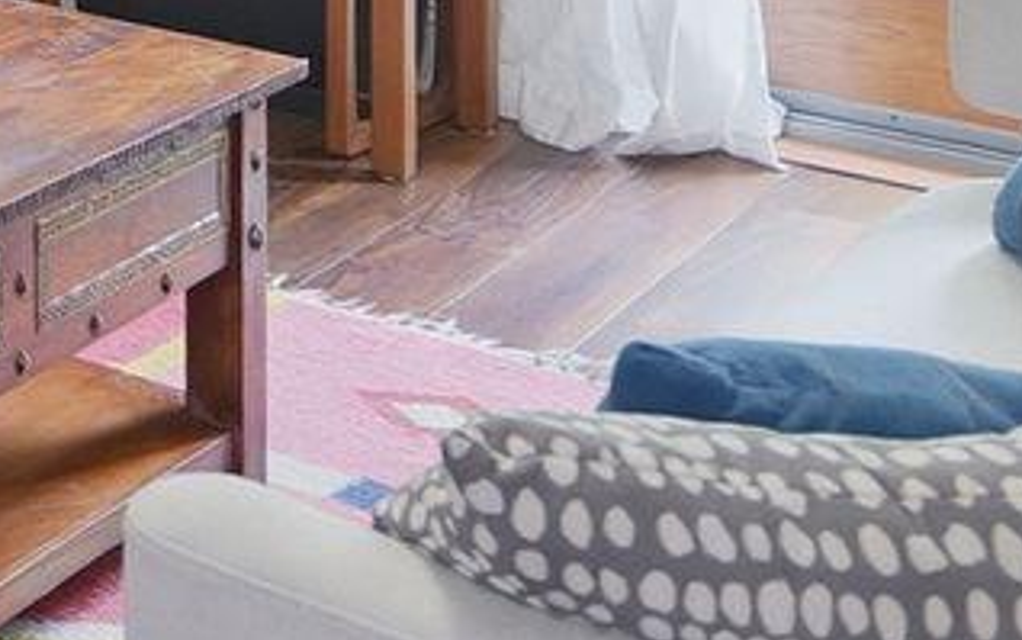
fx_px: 2563
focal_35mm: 92
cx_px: -1067
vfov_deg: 11.6
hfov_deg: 16.6
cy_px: -905
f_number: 4
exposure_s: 1/3.33
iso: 250
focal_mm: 14
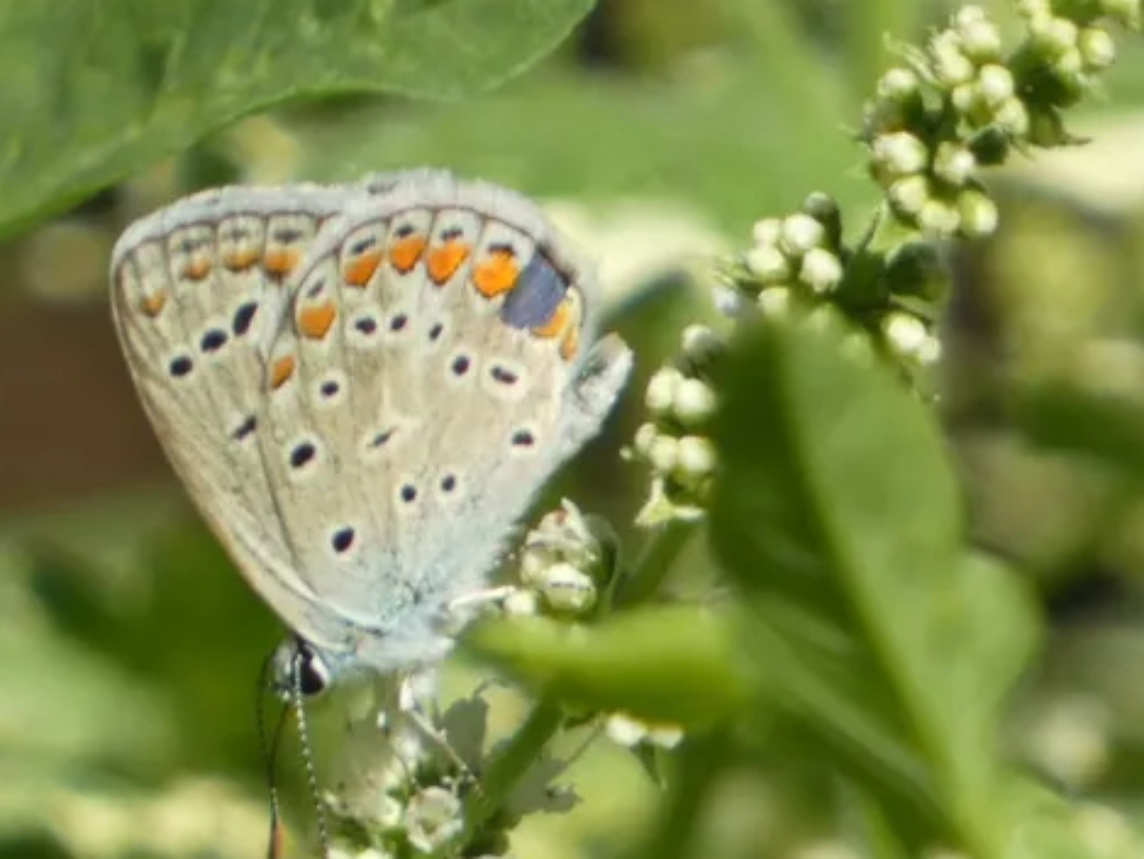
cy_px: 542
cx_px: 434
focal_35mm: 1544
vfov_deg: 1.0
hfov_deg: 1.3
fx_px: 51040
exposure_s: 1/200
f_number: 5.7
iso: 80
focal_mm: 202.9
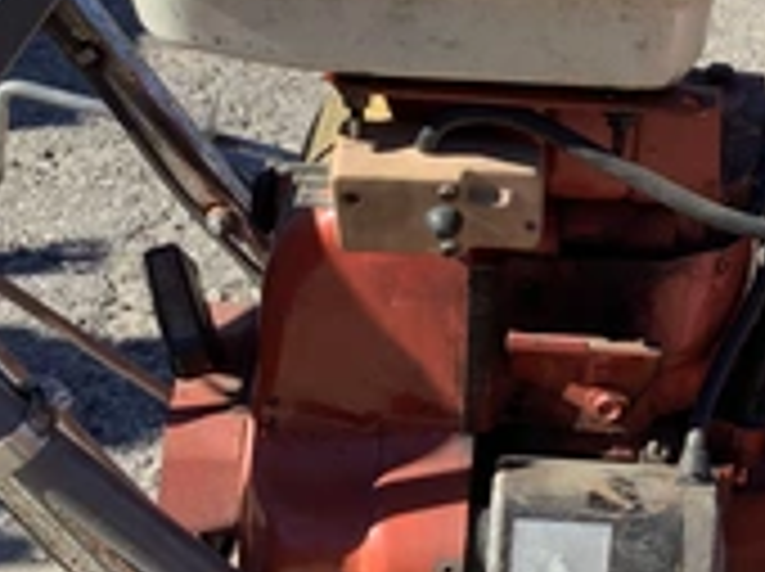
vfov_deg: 20.1
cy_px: 315
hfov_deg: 25.7
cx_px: 711
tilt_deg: -35.7
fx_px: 1611
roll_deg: -4.7
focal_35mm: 73
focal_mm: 3.3
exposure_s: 1/799
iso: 25
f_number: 2.4
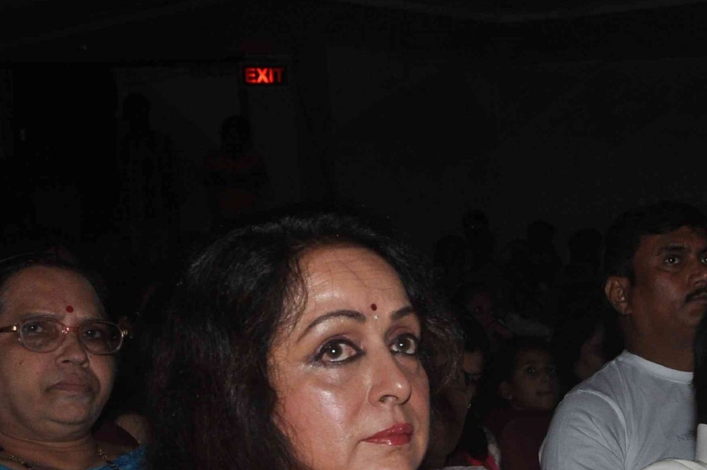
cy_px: 563
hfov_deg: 17.8
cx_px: 826
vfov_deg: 12.2
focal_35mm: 110
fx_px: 2158
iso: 500
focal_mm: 30
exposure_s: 1/200
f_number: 9
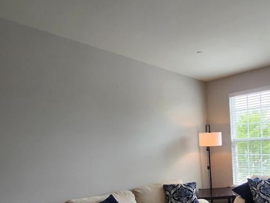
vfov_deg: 50.2
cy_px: 159
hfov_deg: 60.0
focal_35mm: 26
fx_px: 203
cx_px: 228
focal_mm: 1.7
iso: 50
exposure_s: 1/60.2
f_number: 2.2
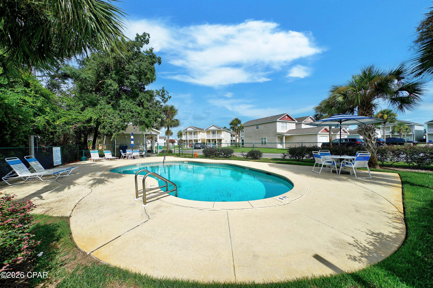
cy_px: 144
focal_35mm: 12
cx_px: 216
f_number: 5.6
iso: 100
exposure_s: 1/2000
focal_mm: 12
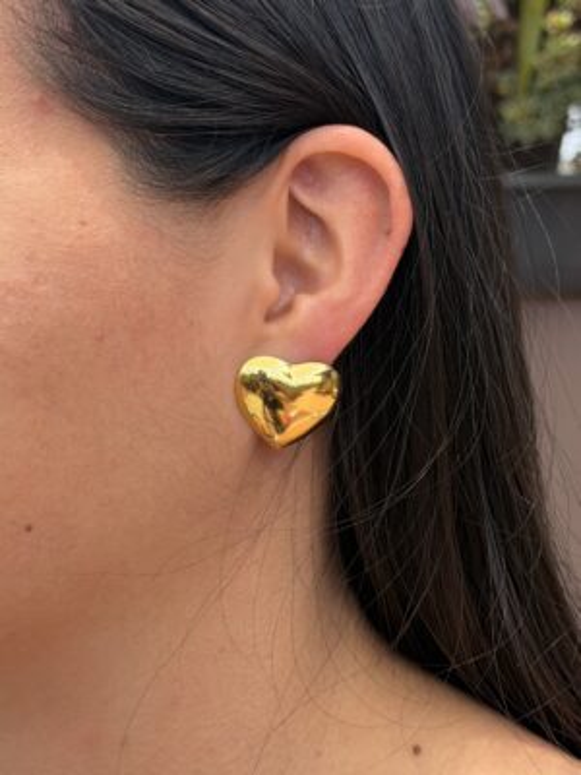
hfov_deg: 30.3
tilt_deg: -5.4
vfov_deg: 39.7
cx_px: 290
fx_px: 1074
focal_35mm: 48
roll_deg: +0.6
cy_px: 388
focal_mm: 6.76
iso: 64
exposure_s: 1/1377
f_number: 1.78
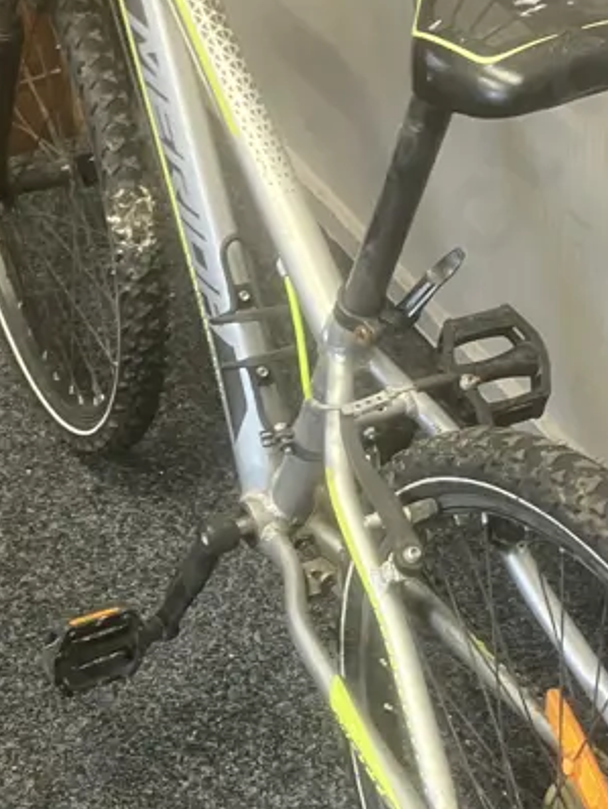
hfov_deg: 20.5
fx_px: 1684
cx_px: 321
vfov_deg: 27.0
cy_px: 431
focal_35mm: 72
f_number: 1.8
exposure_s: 1/50
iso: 250
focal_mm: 3.99
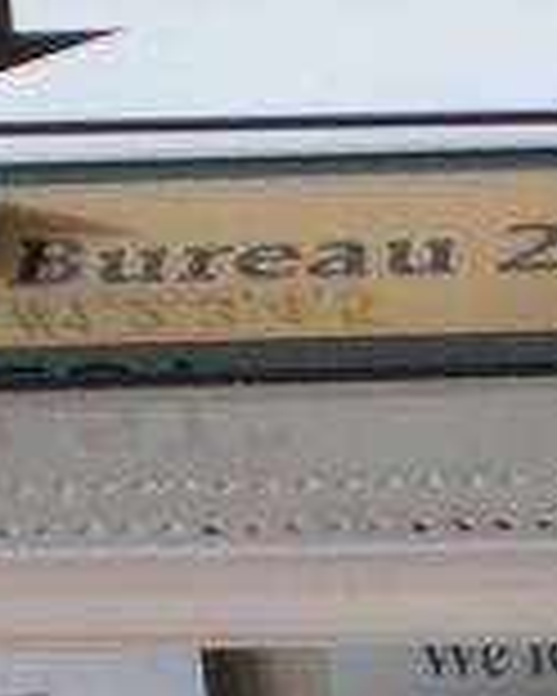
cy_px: 727
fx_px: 3936
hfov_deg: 8.0
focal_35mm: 191
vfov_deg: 10.0
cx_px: 804
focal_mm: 6.3
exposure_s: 1/125
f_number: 3.1
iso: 200
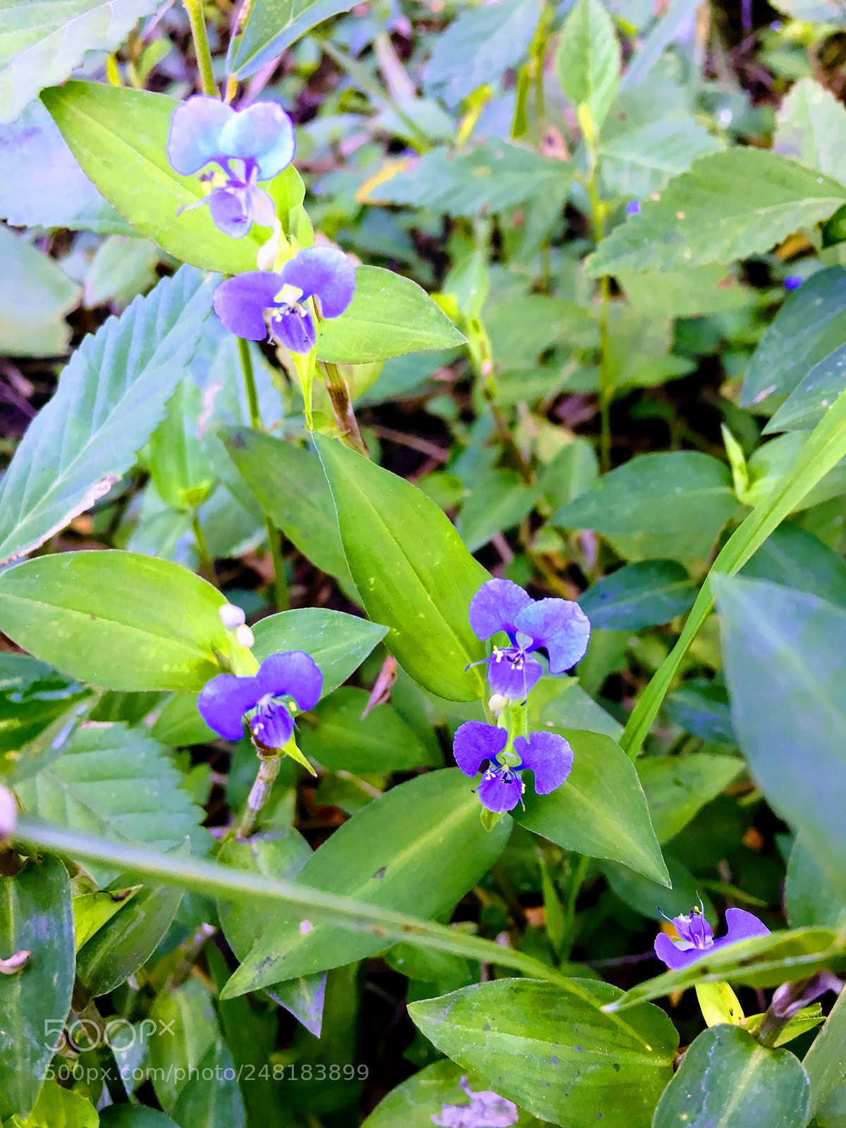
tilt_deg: -52.9
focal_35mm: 29
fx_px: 945
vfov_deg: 61.7
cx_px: 423
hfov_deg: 48.2
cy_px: 564
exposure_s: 1/40
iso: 32
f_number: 2.2
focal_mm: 4.15
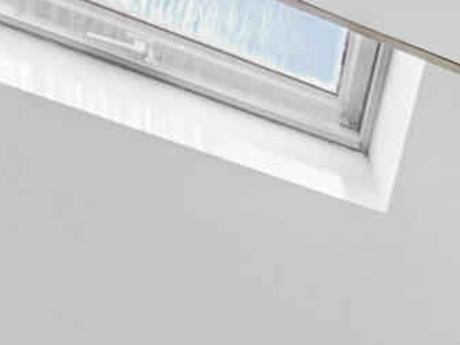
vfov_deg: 9.3
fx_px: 1541
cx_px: 1151
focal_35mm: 116
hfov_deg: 12.6
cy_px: 1120
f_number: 4.5
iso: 250
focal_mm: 16
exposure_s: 1/100
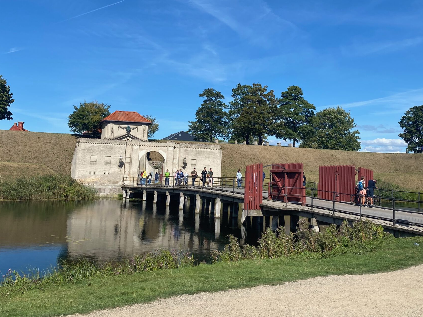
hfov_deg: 47.7
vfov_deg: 36.4
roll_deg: +1.1
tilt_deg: +11.0
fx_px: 477
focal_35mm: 39
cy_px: 106
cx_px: 239
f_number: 1.8
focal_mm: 4.25
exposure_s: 1/3610
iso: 32
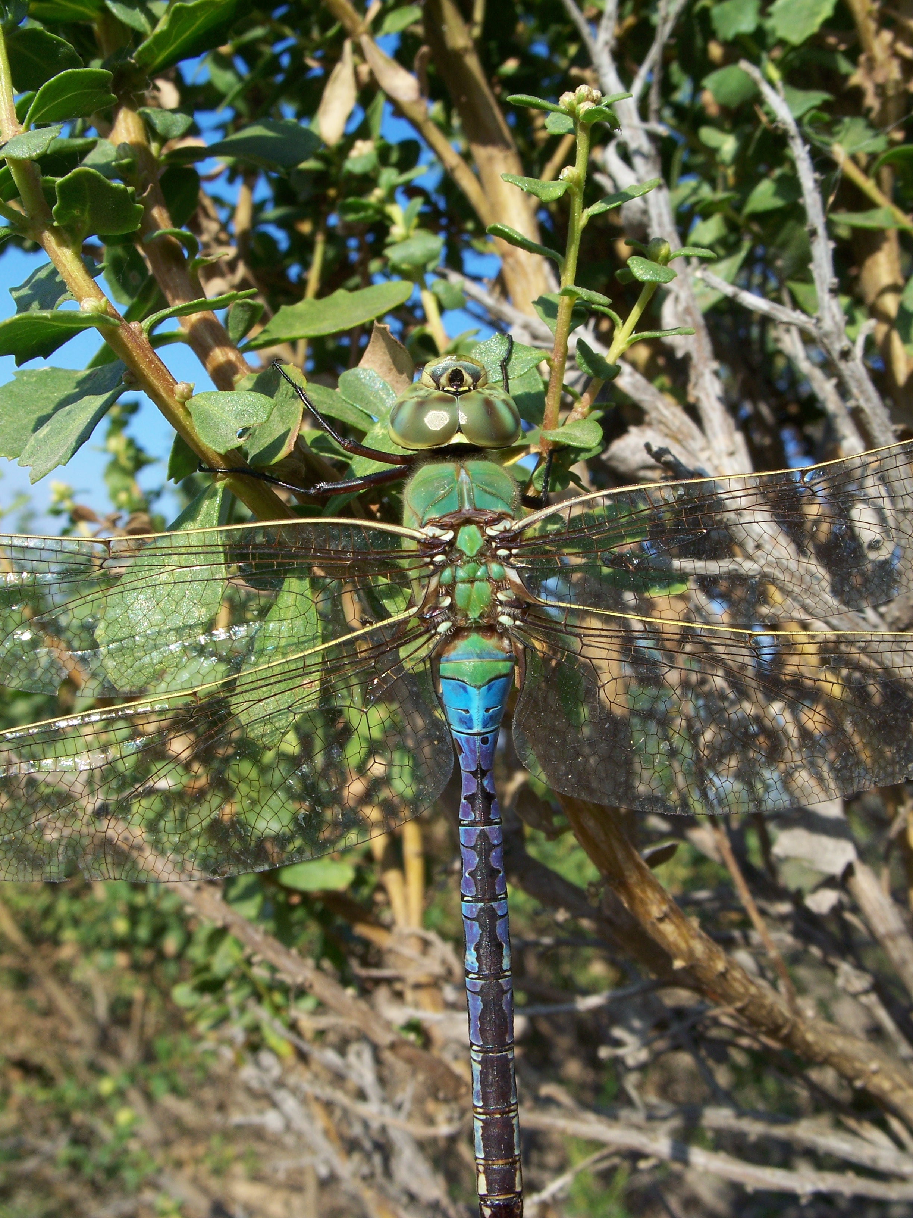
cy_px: 609
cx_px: 456
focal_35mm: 37
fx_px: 1301
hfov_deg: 38.7
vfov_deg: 50.1
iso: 100
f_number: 7.1
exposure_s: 1/160
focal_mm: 7.8
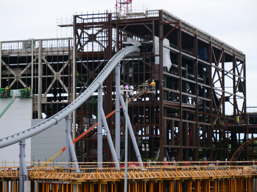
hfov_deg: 16.4
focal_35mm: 120
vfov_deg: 12.3
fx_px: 891
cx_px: 128
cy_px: 96
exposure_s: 1/250
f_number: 4
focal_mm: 60
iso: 200
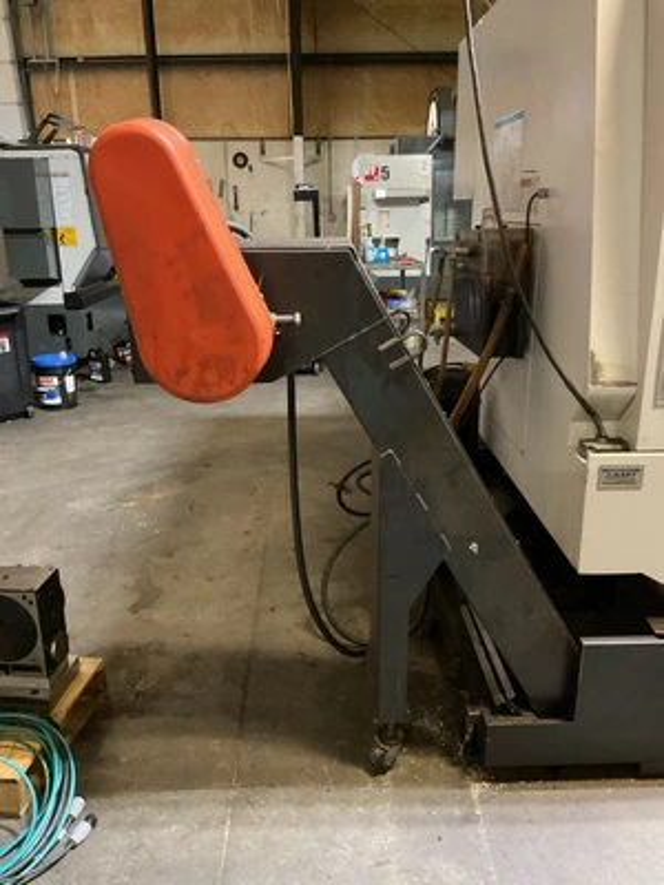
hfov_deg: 48.2
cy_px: 442
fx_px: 742
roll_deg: -0.9
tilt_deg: -17.2
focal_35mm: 29
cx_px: 332
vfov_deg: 61.7
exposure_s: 1/30
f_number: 1.8
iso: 500
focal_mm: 3
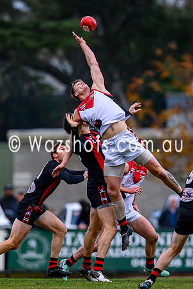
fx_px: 7926
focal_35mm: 986
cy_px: 164
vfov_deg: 2.1
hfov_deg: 1.4
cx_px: 93
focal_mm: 500
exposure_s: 1/1250
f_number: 4
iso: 360
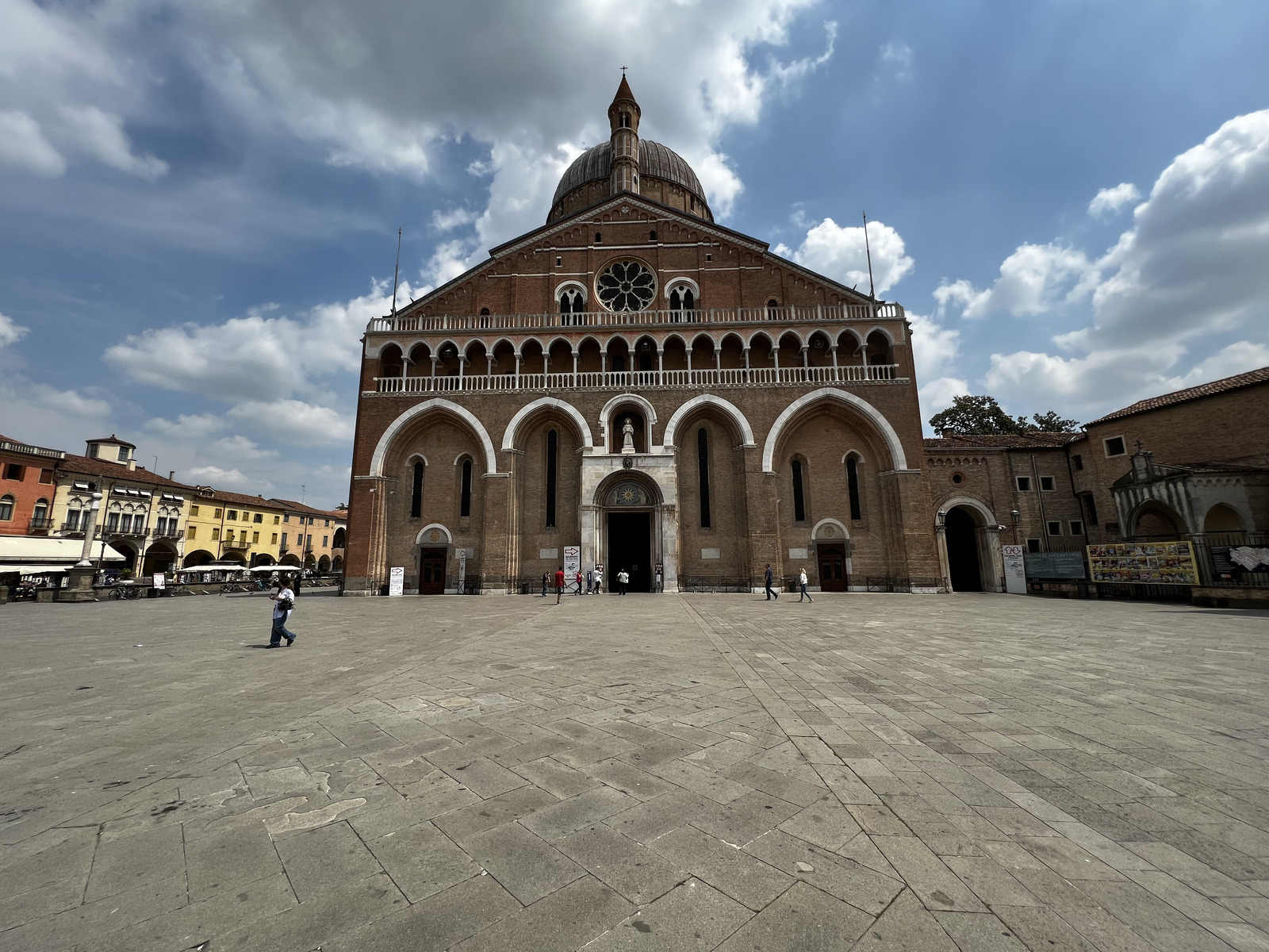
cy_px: 476
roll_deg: +0.6
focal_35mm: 13
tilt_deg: +10.7
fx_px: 477
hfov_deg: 106.2
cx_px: 634
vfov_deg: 89.9
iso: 32
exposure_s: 1/1845
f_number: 1.8
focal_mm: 1.57
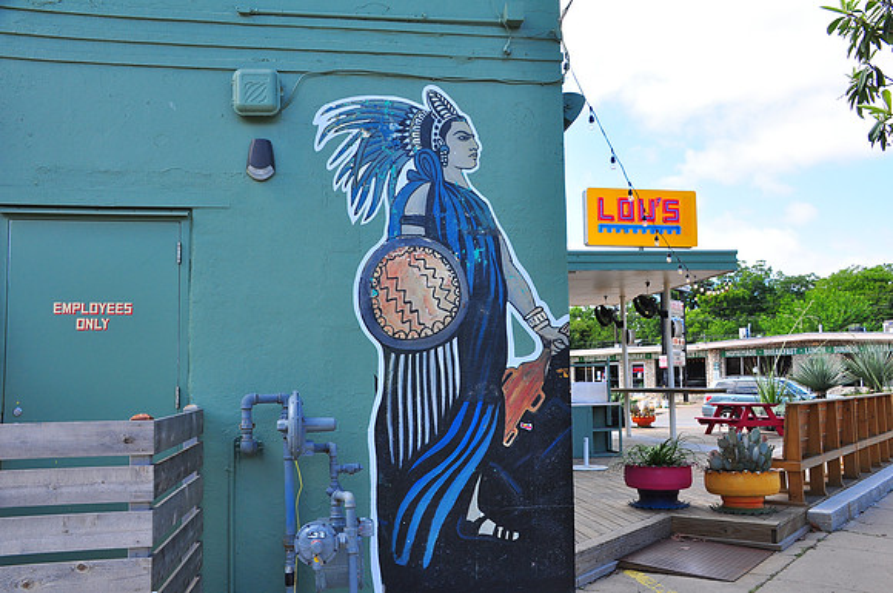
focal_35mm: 36
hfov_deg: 53.2
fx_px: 892
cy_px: 296
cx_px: 446
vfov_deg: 36.8
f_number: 9
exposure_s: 1/125
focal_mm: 24
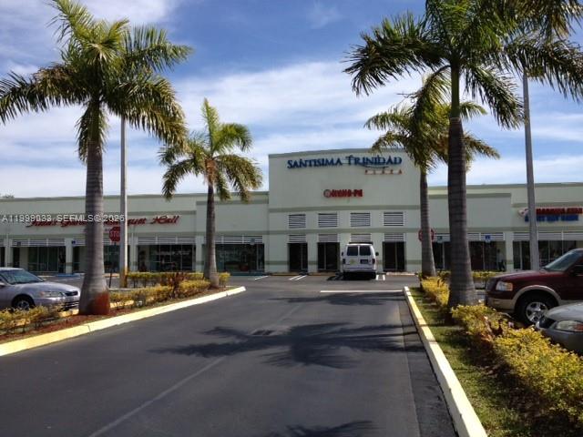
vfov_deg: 40.7
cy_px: 218
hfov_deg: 52.6
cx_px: 292
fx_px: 589
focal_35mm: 35
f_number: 2.4
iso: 50
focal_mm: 4.28
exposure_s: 1/2123
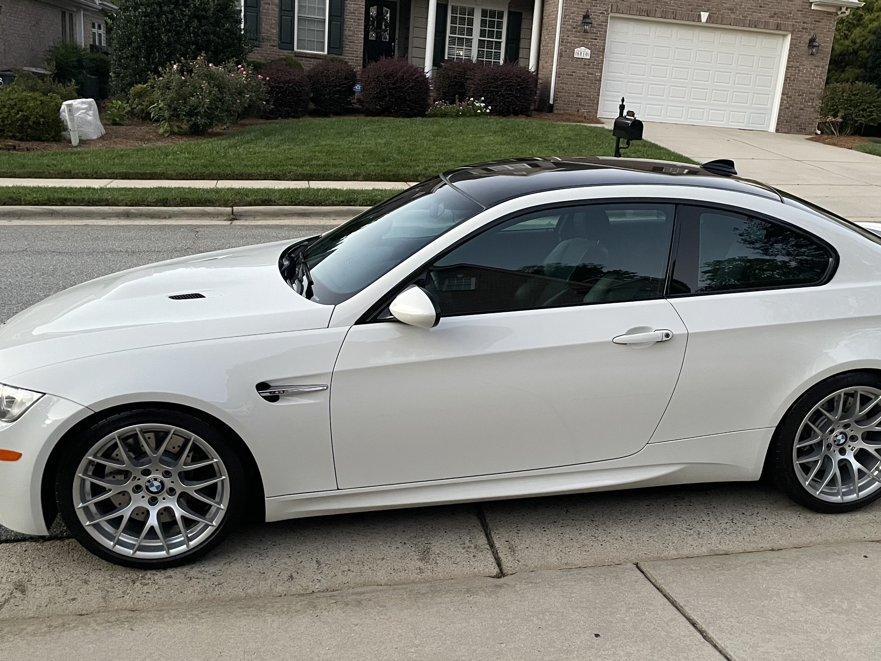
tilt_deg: -15.4
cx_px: 502
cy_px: 352
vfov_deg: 39.6
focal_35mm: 36
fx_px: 916
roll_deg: -4.9
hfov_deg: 51.2
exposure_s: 1/60
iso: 320
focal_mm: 4.2
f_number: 1.6
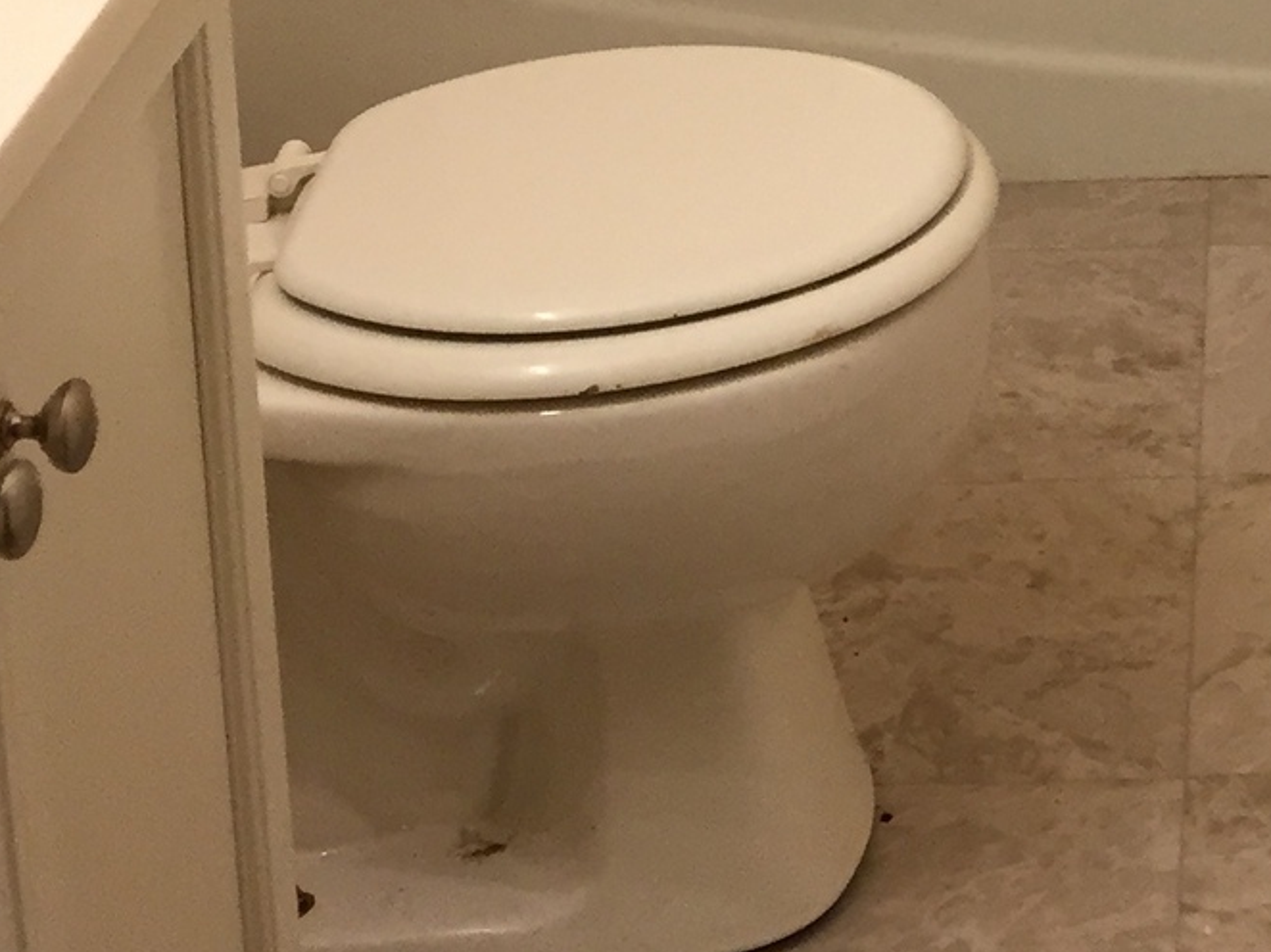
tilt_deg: -16.8
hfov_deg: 18.8
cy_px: -461
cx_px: 1361
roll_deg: +1.5
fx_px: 3707
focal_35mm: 101
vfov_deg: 13.8
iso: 40
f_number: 2.2
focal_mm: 4.15
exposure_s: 1/30
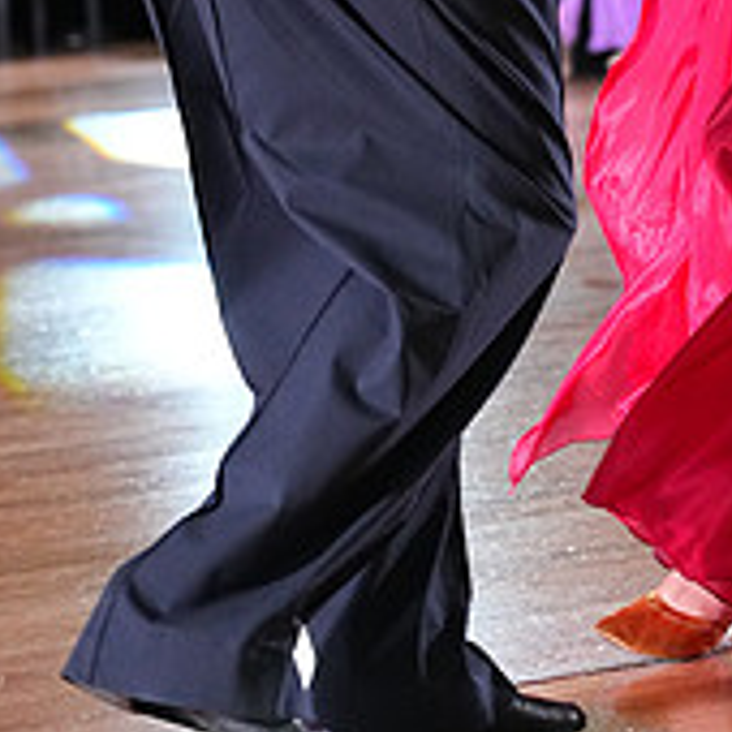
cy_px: -349
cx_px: 614
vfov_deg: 6.5
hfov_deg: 6.6
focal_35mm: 264
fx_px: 6316
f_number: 4.5
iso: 6400
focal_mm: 91
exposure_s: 1/400
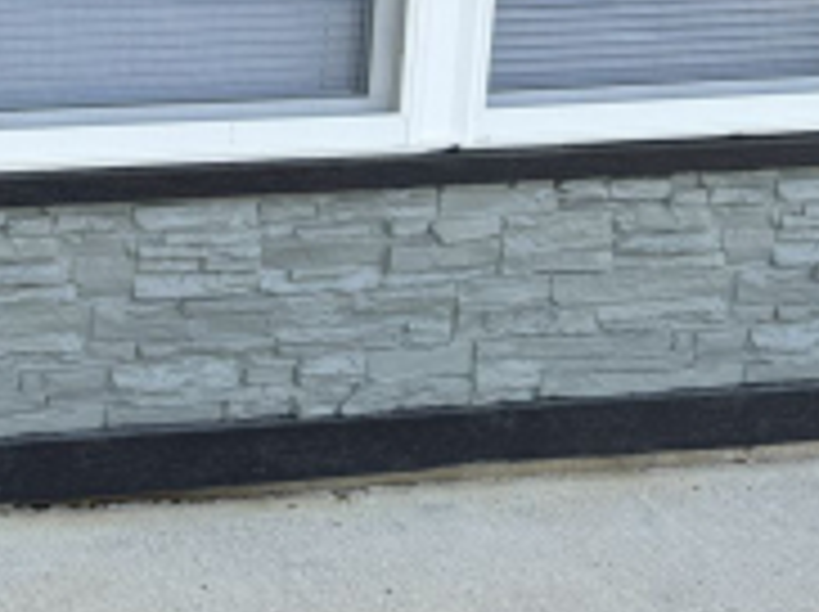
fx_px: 2079
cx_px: -340
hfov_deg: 19.9
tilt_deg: -6.6
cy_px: -292
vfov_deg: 15.5
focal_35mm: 88
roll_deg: -0.5
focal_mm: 6.76
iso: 80
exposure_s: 1/1174
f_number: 1.78
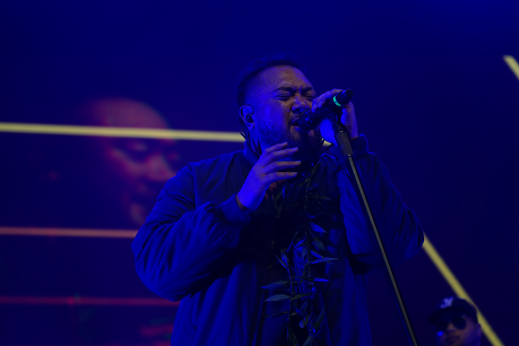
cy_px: 173
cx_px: 260
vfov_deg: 13.0
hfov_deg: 19.5
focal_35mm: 105
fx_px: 1514
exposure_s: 1/125
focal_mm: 105
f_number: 4
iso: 250
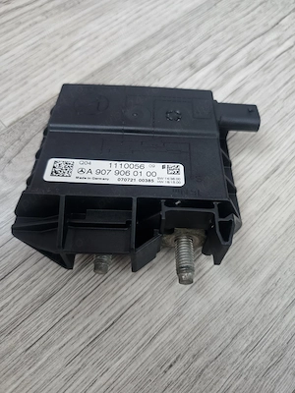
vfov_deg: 73.9
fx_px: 261
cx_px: 148
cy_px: 196
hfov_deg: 58.9
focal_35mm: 23
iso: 640
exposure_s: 1/33.4
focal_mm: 6.3
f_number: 1.7
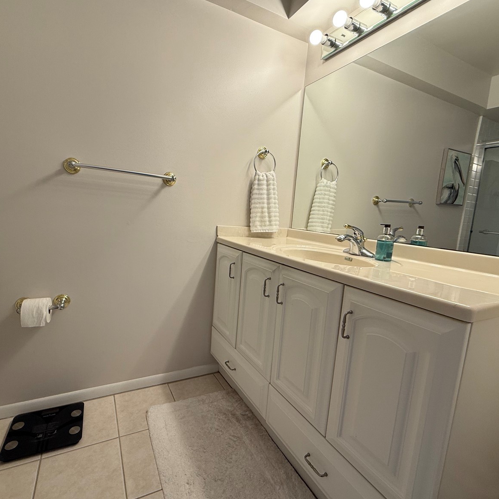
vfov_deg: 84.0
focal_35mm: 17
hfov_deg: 83.6
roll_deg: -3.8
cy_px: 249
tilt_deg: -7.6
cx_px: 221
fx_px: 277
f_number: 2.2
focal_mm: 2.22
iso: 64
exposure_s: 1/120
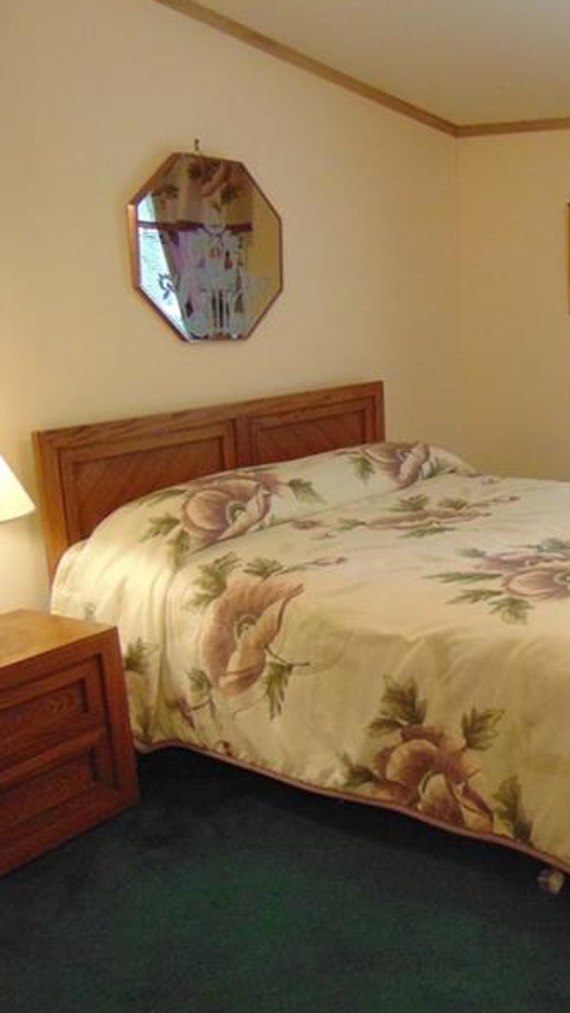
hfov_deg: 29.1
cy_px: 499
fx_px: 995
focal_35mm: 37
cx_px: 620
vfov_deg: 54.0
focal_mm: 4.5
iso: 400
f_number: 3
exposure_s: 1/25
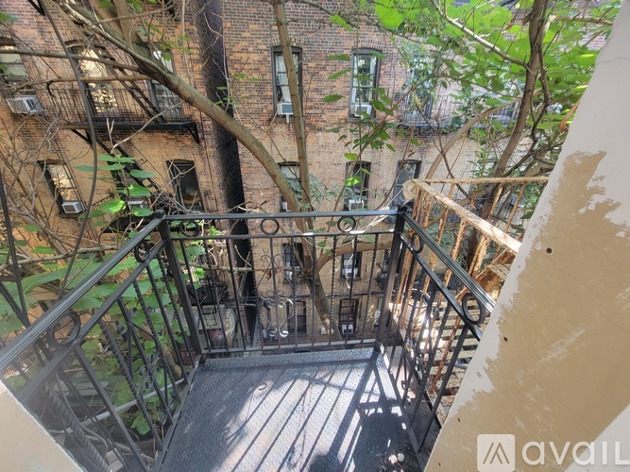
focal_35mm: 13
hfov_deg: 106.2
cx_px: 315
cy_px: 236
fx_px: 237
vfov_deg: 89.9
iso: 100
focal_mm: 2.2
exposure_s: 1/60
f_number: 2.2
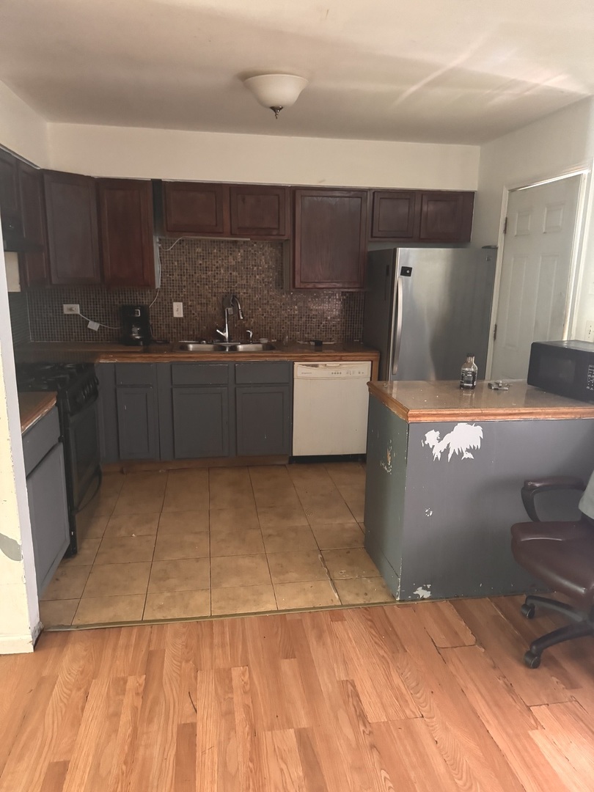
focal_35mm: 24
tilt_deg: -14.0
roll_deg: -0.3
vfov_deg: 71.6
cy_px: 396
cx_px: 297
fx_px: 549
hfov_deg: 56.8
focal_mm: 6.76
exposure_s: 1/30
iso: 1000
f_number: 1.78
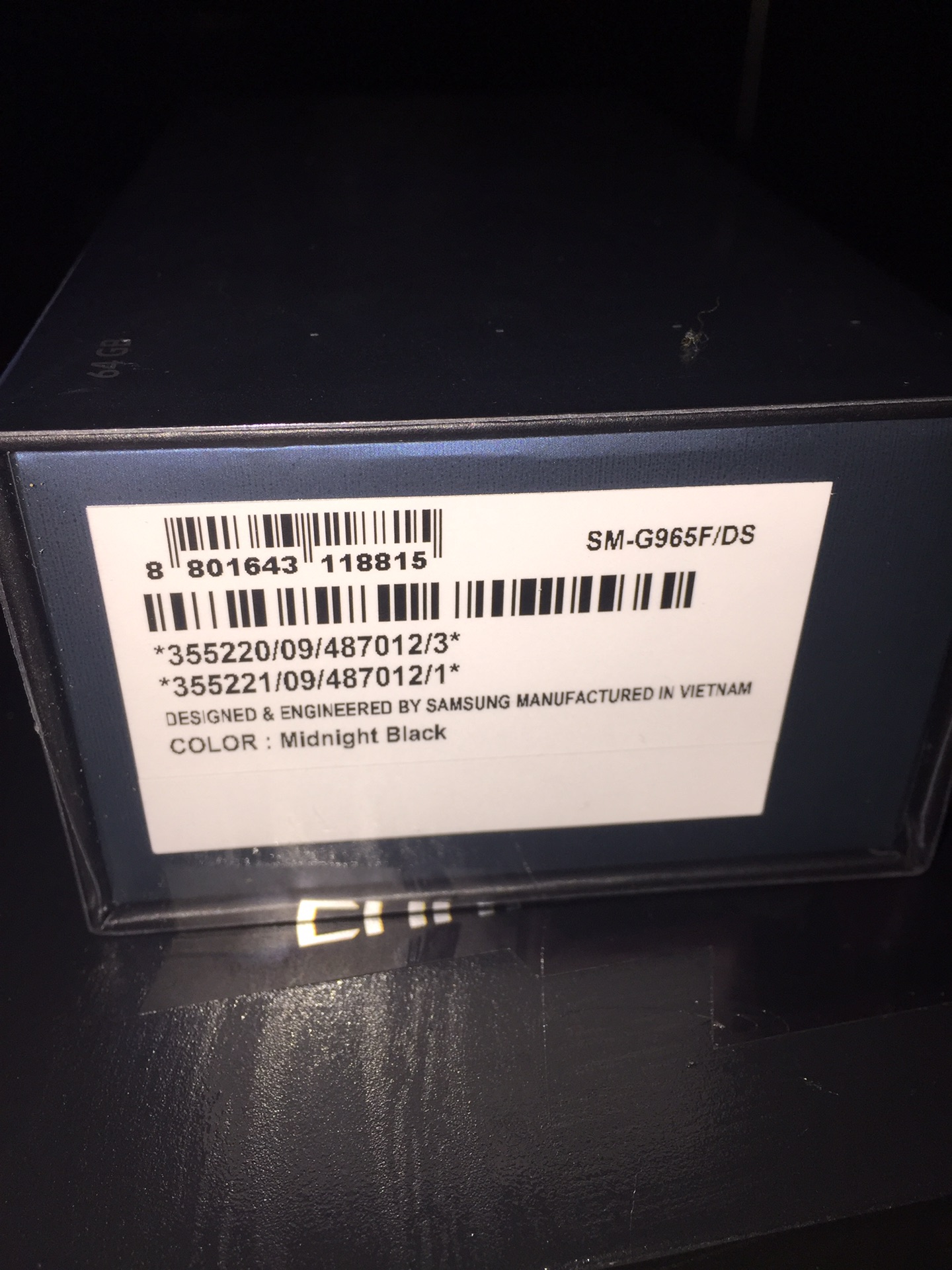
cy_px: 635
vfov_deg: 61.7
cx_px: 476
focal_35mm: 29
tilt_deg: -33.2
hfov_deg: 48.2
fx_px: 1063
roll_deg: -0.3
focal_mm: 4.15
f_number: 2.2
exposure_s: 1/190
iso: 32
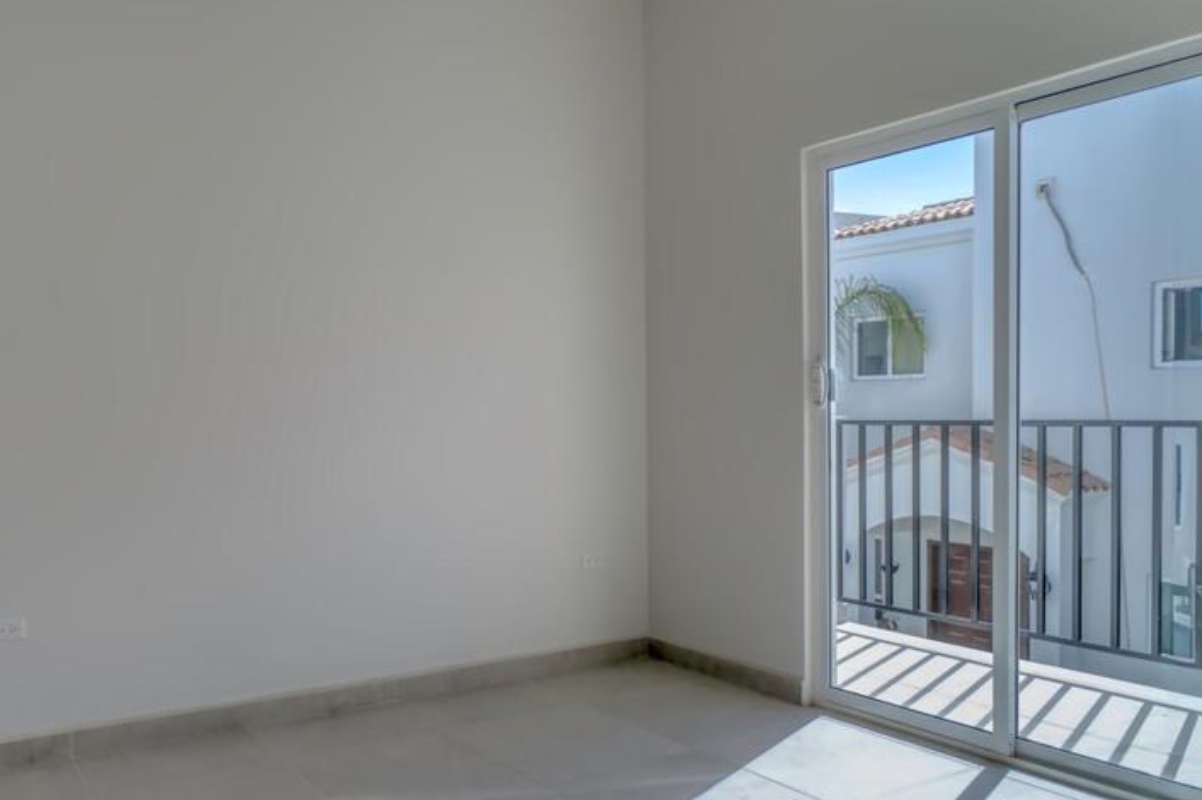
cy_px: 454
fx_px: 968
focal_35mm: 29
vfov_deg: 44.8
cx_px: 436
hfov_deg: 62.6
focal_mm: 20
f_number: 2.8
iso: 64
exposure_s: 1/750
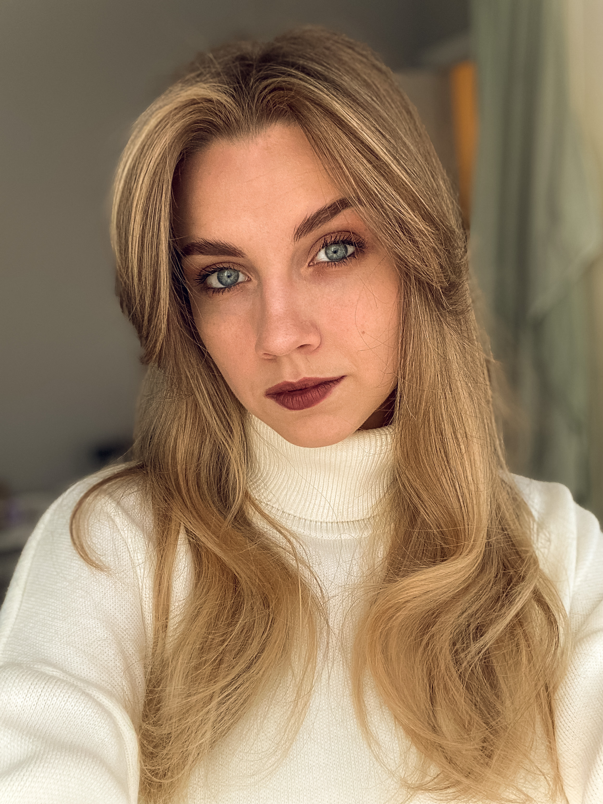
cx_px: 302
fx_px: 697
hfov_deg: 46.8
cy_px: 402
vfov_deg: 60.0
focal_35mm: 30
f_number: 2.2
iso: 80
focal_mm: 2.71
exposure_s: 1/120
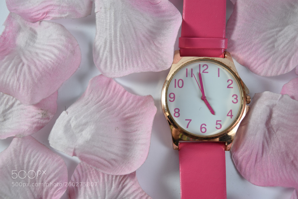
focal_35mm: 42
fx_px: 348
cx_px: 149
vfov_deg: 31.9
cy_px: 100
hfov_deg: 46.4
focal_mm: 28
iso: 100
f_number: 4.5
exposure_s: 1/40
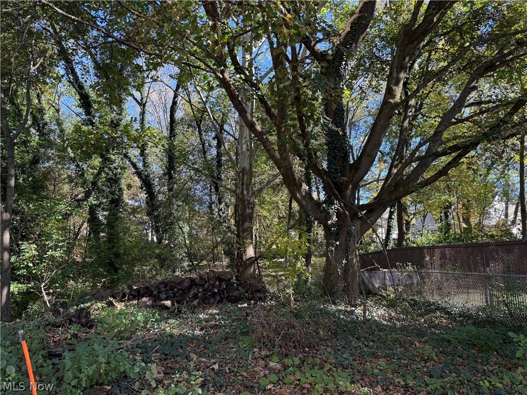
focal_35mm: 24
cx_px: 264
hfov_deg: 71.6
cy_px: 198
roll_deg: +2.3
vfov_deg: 56.8
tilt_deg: +9.9
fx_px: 365
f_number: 1.78
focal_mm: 6.76
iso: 100
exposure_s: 1/421
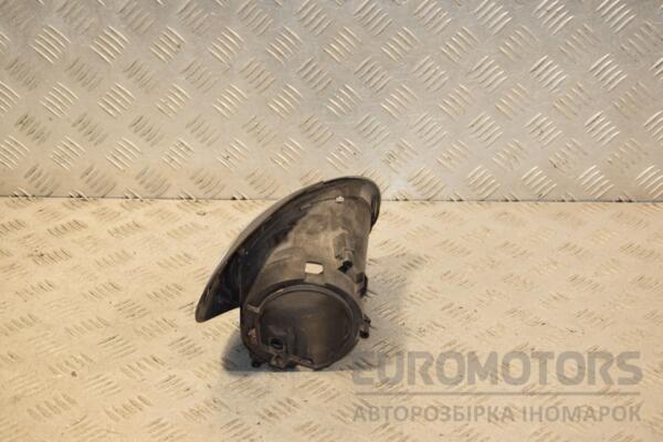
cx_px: 332
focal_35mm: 63
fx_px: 1160
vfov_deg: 21.6
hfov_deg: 31.9
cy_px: 221
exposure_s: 1/200
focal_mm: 42
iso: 800
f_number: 7.1
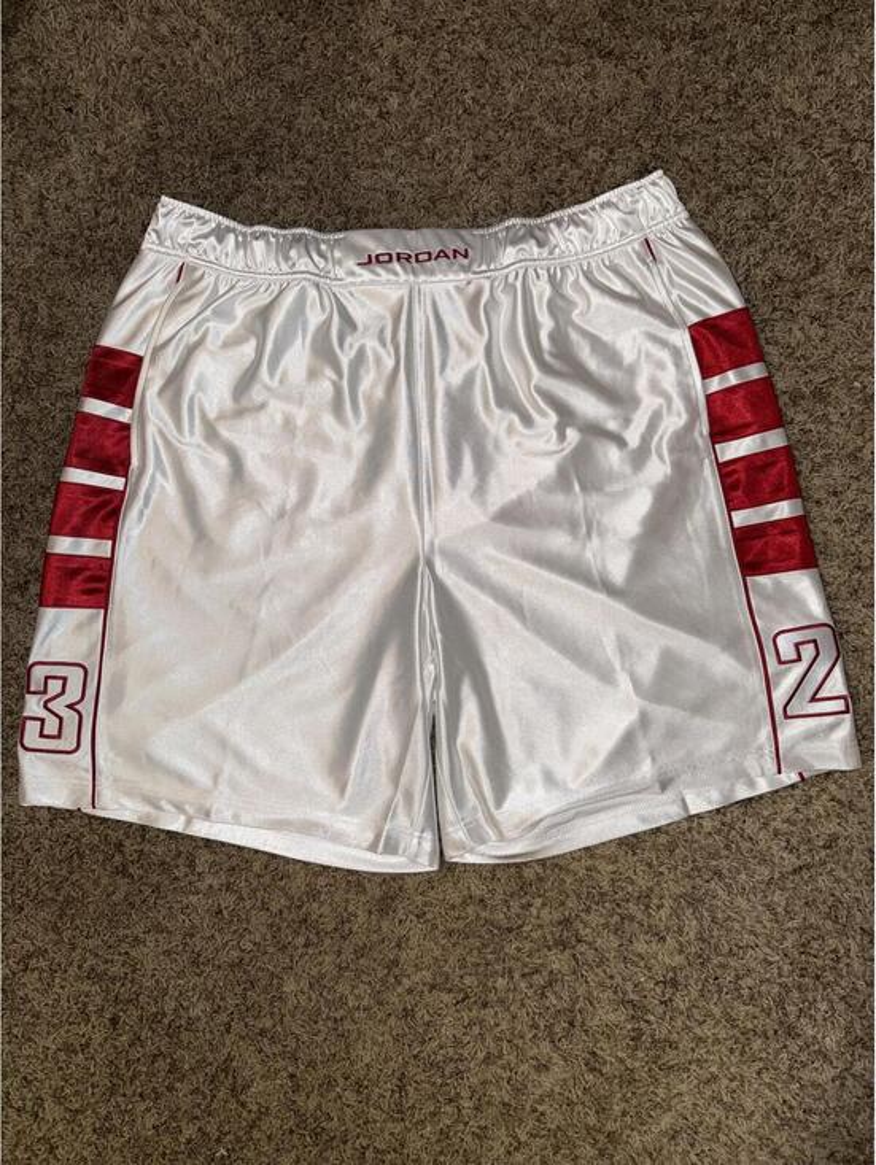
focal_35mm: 24
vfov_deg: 71.6
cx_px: 438
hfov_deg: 56.9
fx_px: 809
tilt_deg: -88.6
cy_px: 582
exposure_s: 1/56
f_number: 1.78
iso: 64
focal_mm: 6.76
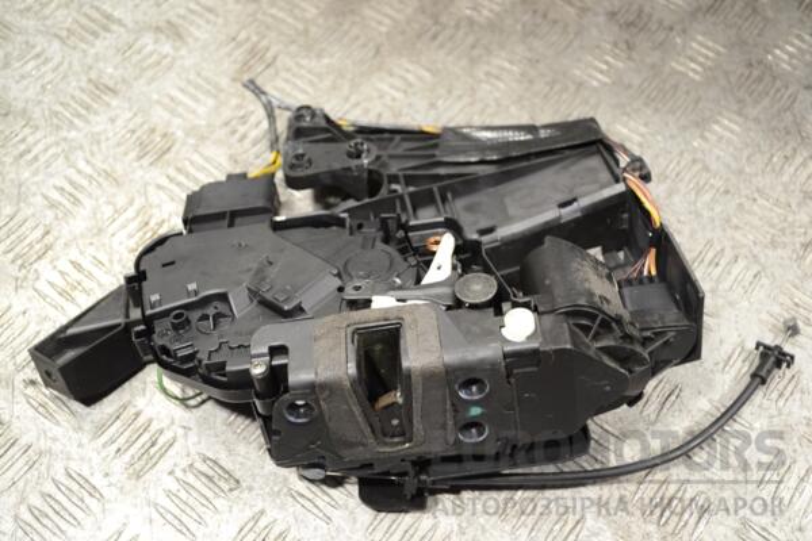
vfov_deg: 31.9
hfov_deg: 46.4
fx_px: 947
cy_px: 270
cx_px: 406
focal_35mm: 42
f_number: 4.5
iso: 250
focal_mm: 28
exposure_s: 1/30
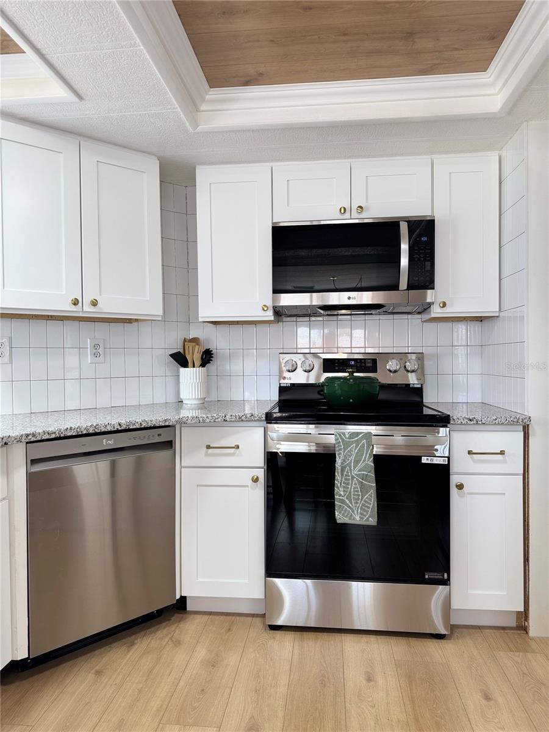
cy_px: 366
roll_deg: +0.4
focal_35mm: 24
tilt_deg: -0.6
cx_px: 274
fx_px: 508
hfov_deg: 56.8
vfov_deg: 71.6
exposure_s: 1/120
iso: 50
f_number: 1.78
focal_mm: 6.76
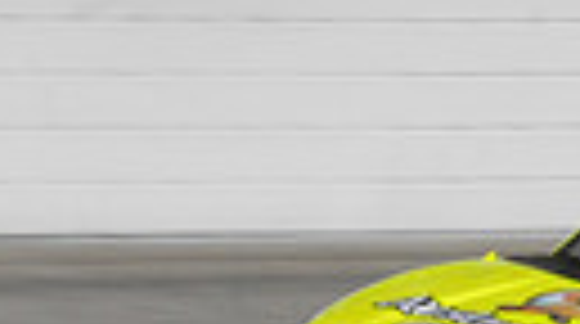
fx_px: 13622
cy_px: 310
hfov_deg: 2.4
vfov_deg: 1.4
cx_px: 845
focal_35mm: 887
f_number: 16
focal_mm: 125
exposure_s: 1/400
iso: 320
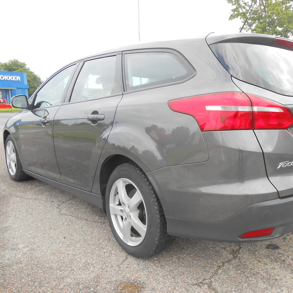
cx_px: 190
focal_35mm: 31
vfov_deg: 52.5
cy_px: 146
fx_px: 297
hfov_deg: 51.8
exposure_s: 1/250
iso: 80
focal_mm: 4.6
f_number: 3.5
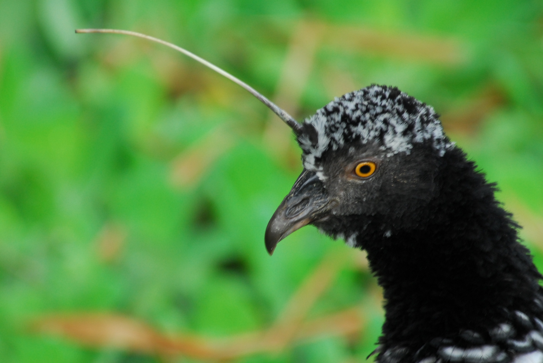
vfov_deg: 2.3
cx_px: 272
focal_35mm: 600
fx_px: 9061
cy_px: 182
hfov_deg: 3.4
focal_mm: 400
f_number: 6.3
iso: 500
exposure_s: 1/160
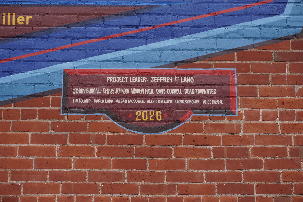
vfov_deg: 18.2
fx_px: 631
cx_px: 152
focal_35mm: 75
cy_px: 101
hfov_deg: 27.0
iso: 100
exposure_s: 1/100
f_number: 5.6
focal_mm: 50
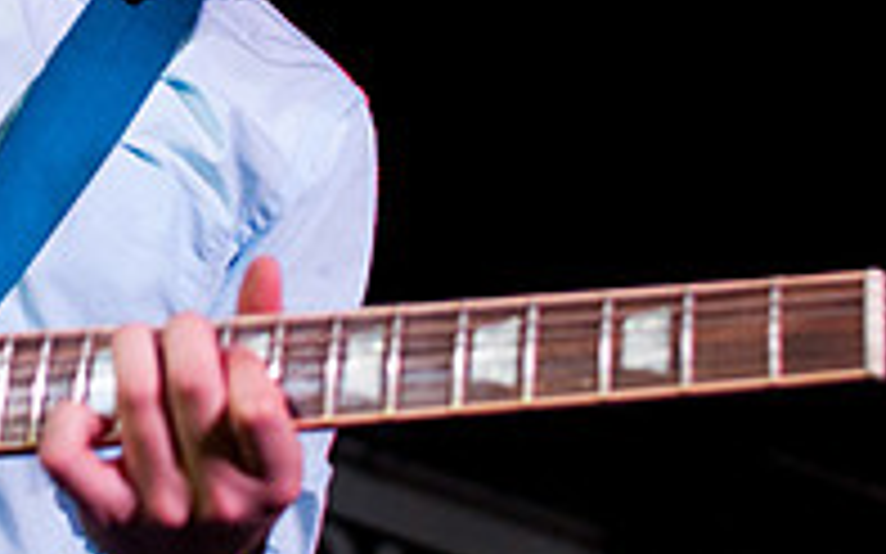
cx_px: 94
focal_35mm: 135
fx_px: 3259
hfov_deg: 15.3
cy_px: 47
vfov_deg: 9.7
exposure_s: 1/80
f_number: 2.8
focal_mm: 30
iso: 1000
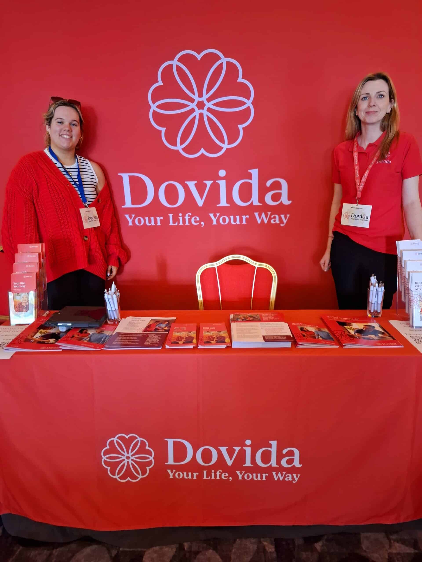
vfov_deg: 73.9
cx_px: 211
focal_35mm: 23
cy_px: 281
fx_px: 374
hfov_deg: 58.9
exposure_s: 1/25
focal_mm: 5.54
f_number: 1.8
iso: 640
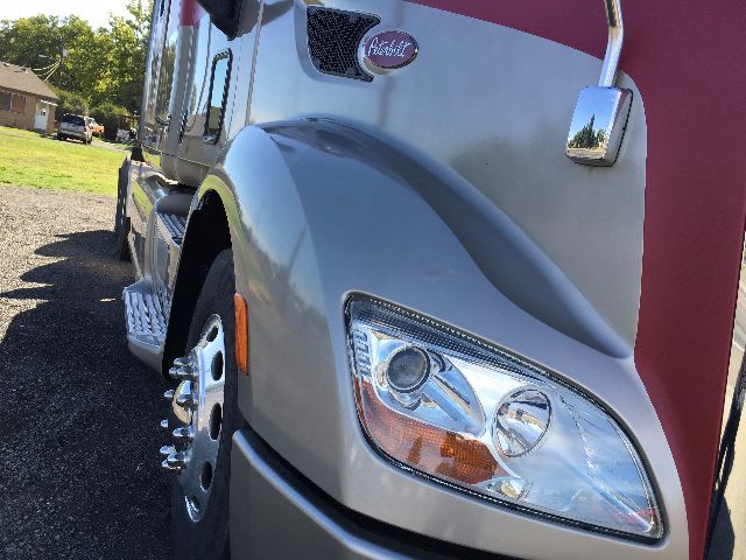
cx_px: 373
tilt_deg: -8.5
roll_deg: -10.9
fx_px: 625
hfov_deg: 61.7
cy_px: 280
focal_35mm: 29
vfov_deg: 48.2
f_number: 2.2
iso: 25
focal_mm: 4.15
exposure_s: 1/472
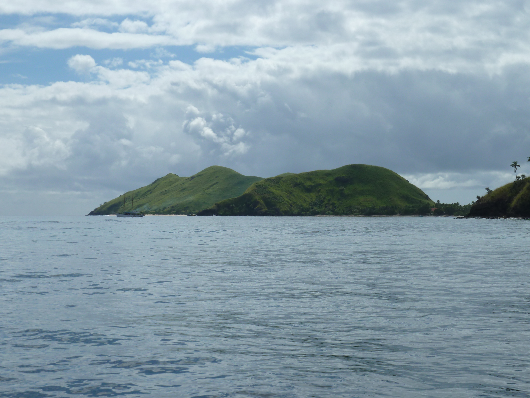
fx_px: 1102
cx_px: 265
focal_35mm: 72
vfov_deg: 20.4
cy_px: 199
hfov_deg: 27.0
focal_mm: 11.9
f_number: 5.6
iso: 80
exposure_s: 1/1000
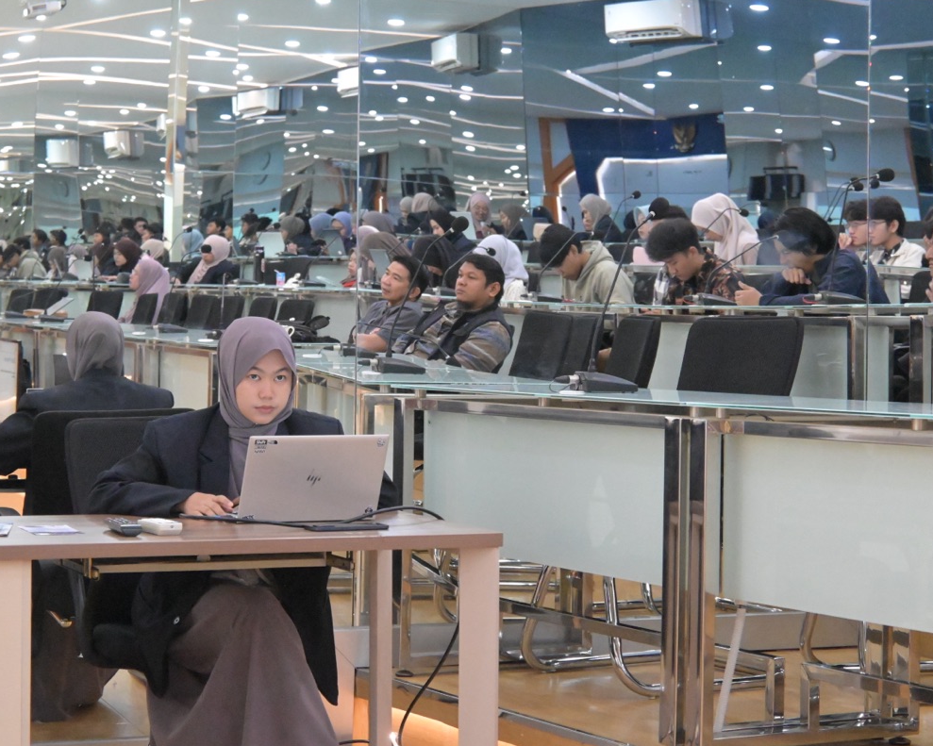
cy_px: 370
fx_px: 2264
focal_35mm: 82
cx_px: 389
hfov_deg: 23.3
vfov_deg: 18.7
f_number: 6
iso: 12800
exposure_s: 1/125
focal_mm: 48
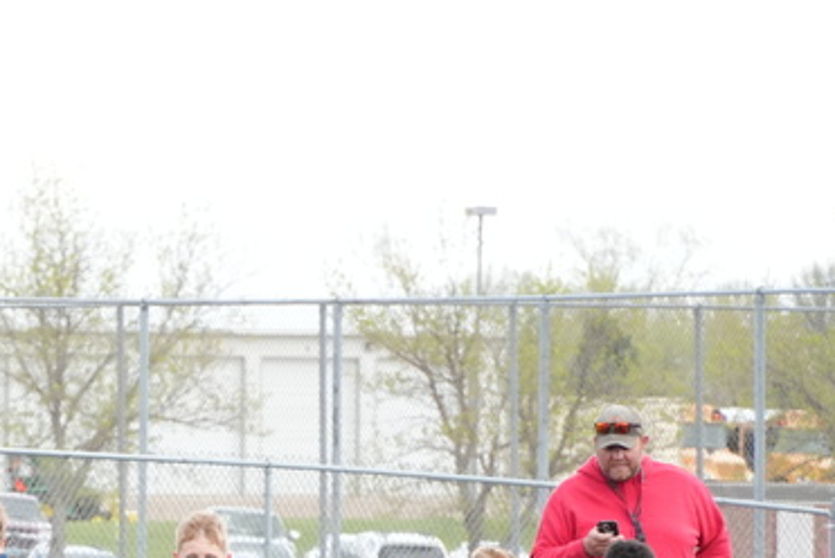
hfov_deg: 3.7
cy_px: 640
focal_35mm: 558
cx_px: -124
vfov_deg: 2.5
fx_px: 12961
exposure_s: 1/1250
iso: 1250
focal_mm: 135
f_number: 5.6
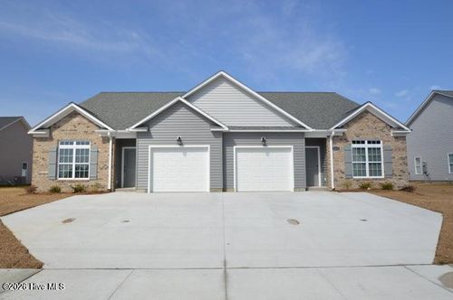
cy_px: 150
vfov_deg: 53.0
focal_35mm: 24
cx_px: 226
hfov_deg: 73.8
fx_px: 302
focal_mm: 16
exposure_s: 1/320
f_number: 9
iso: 100
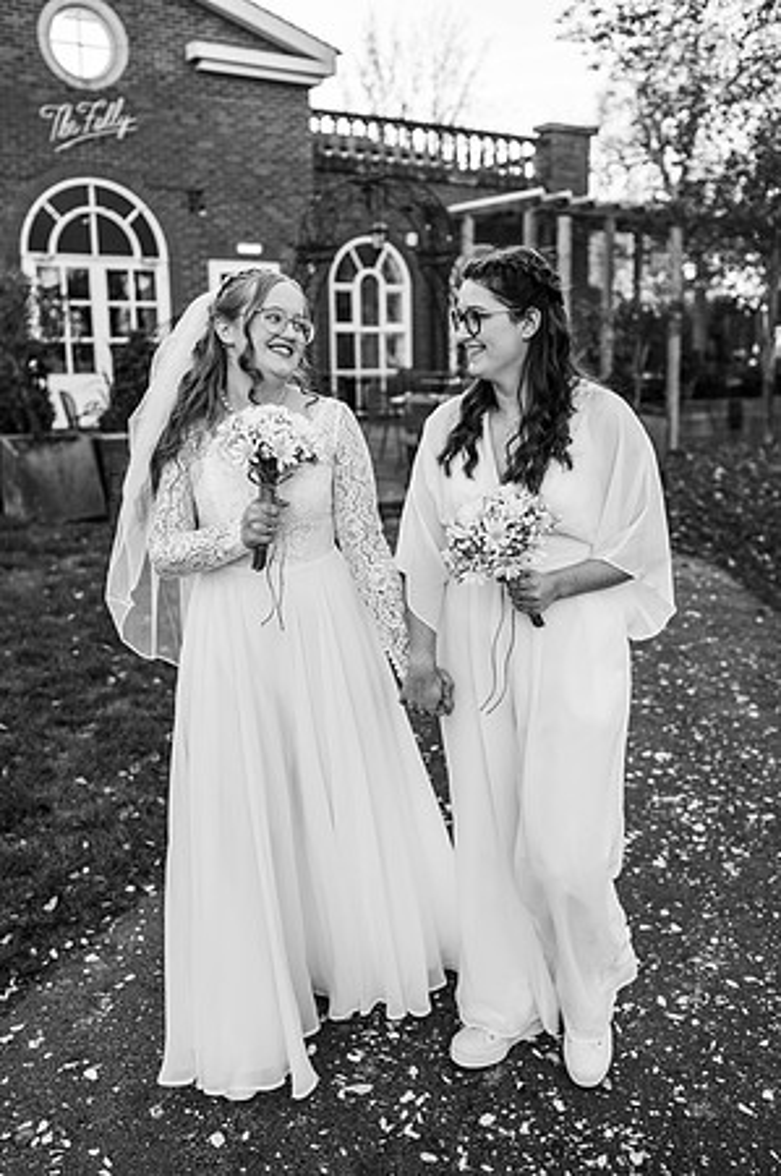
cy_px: 588
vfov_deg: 54.5
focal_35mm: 35
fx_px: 1142
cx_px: 390
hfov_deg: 37.8
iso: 100
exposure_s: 1/800
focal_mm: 35
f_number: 2.5
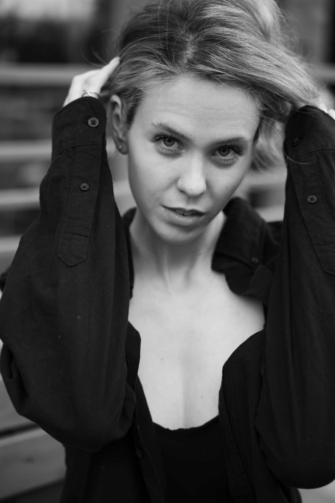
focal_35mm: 70
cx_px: 168
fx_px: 977
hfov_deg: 19.5
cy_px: 252
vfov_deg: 28.8
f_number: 2.8
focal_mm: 70
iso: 1600
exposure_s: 1/640
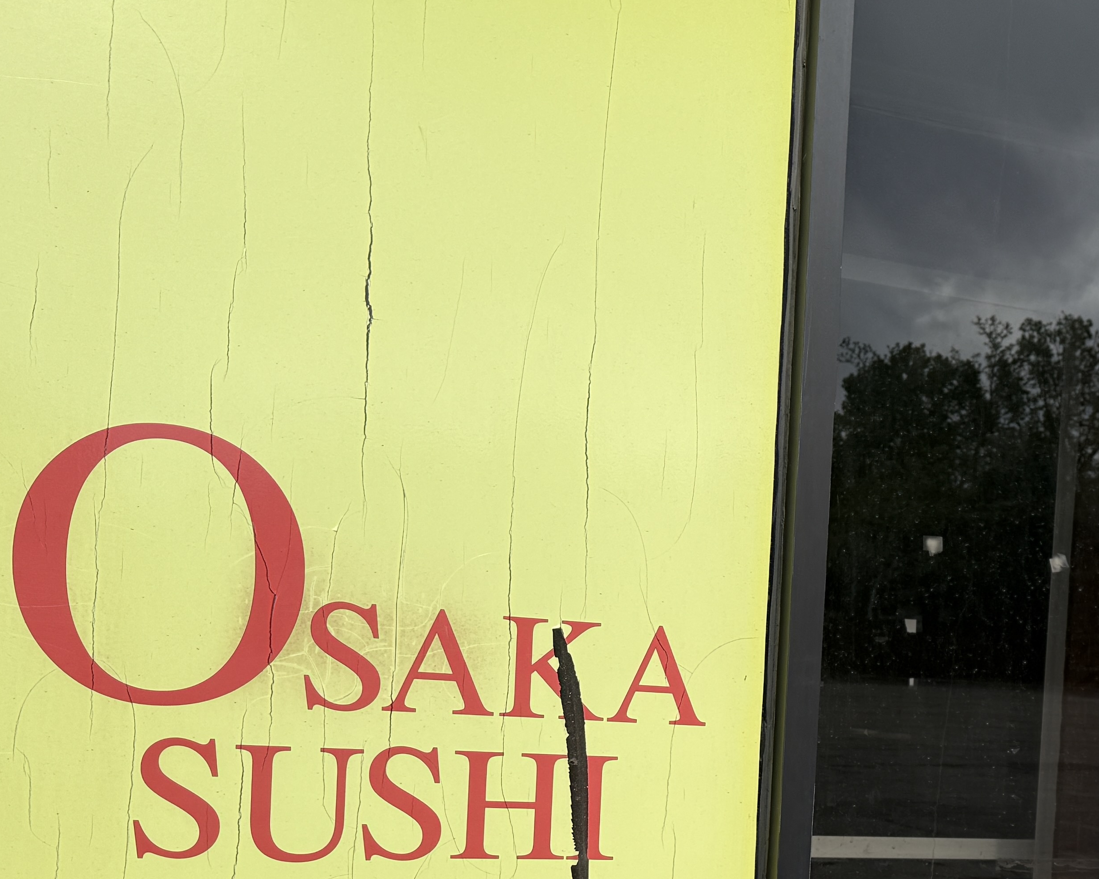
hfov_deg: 33.2
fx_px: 1756
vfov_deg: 27.3
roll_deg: -3.7
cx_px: 963
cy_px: 762
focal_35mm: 54
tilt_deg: -2.1
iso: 80
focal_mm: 6.76
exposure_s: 1/2703
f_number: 1.78
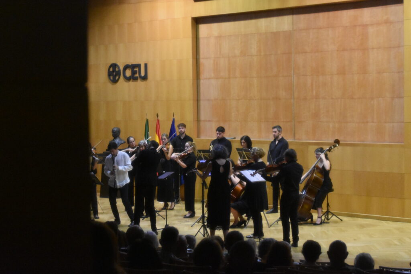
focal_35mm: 82
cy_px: 137
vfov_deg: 16.6
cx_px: 206
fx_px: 942
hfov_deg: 24.6
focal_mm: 55
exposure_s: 1/60
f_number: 5.6
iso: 7200
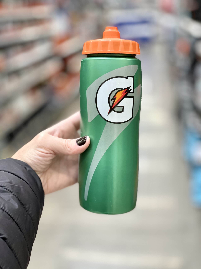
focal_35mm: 52
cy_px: 134
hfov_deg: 28.0
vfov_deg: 36.8
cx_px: 100
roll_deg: +2.3
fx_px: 403
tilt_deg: -16.3
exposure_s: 1/122
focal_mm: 6
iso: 125
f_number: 2
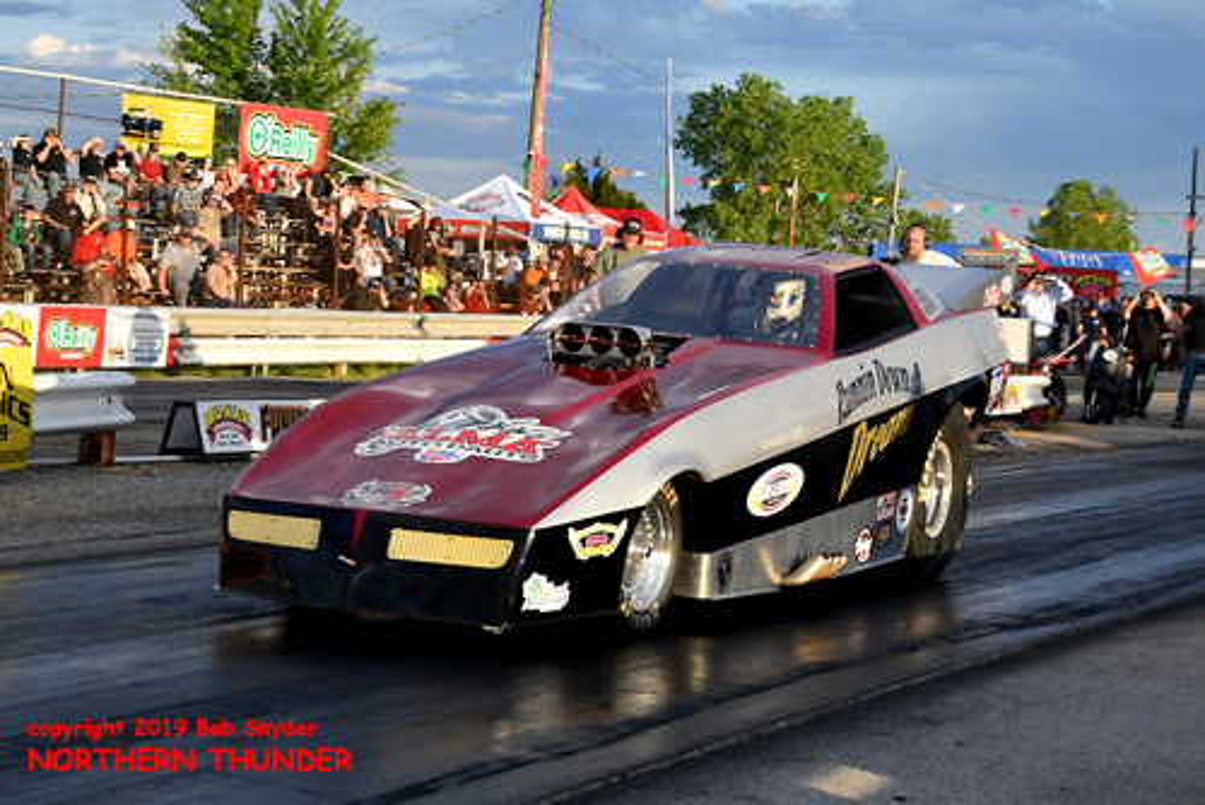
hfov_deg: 41.1
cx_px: 602
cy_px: 402
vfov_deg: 28.1
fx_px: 1608
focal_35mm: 48
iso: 200
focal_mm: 32
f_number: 4
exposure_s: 1/1000
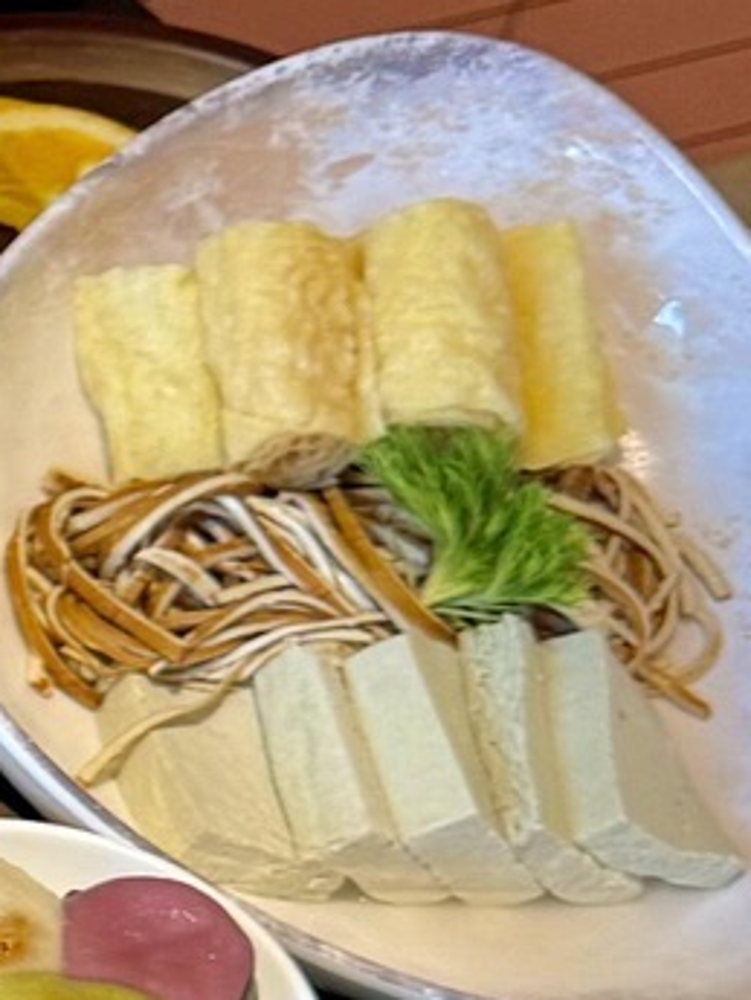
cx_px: -1250
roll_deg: +1.0
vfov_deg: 14.2
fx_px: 4018
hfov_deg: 9.2
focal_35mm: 139
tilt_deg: -44.8
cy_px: 713
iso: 125
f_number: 1.78
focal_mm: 6.76
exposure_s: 1/121
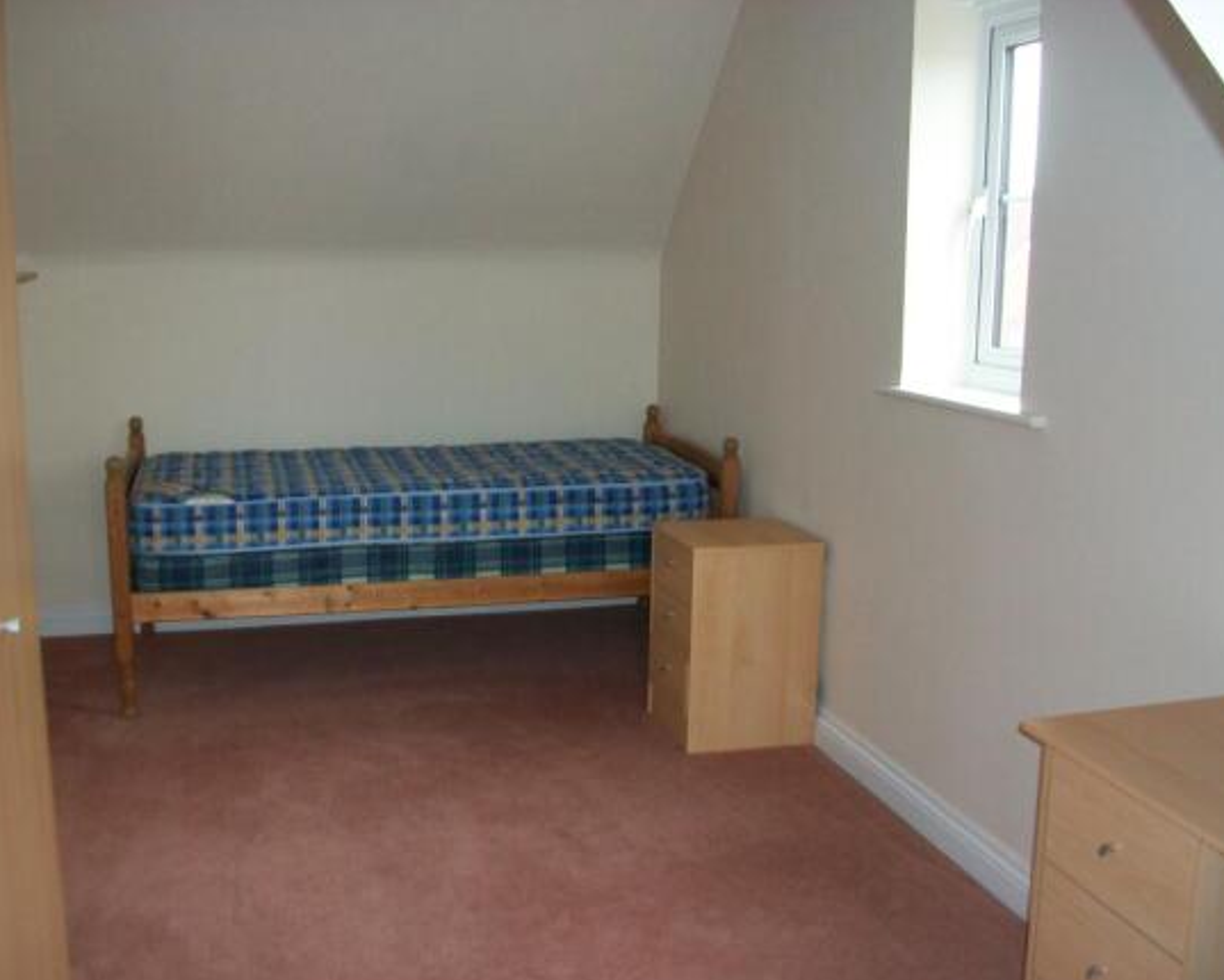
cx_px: 571
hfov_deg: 50.2
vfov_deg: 41.2
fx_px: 1305
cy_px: 493
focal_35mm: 36
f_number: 2.8
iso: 120
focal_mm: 5.7
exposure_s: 1/60
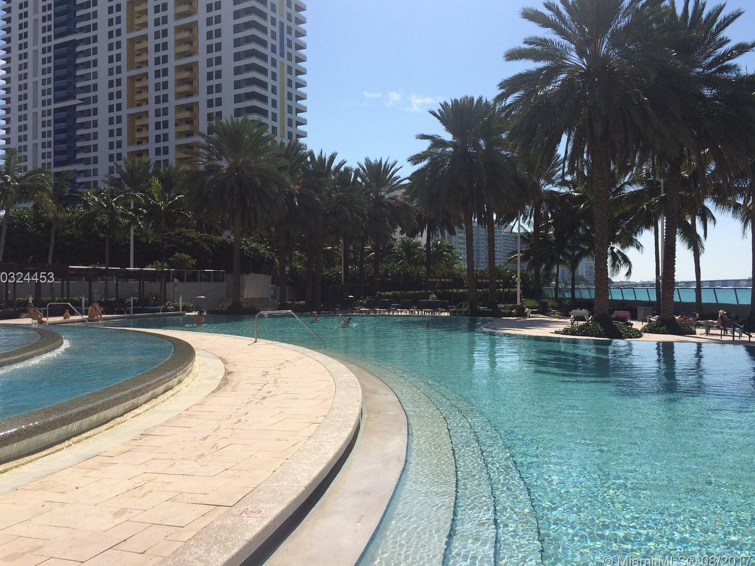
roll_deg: +1.0
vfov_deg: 46.8
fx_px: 654
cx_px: 371
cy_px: 279
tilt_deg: +0.7
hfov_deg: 60.0
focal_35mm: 30
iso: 32
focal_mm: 4.15
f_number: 2.2
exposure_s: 1/4566
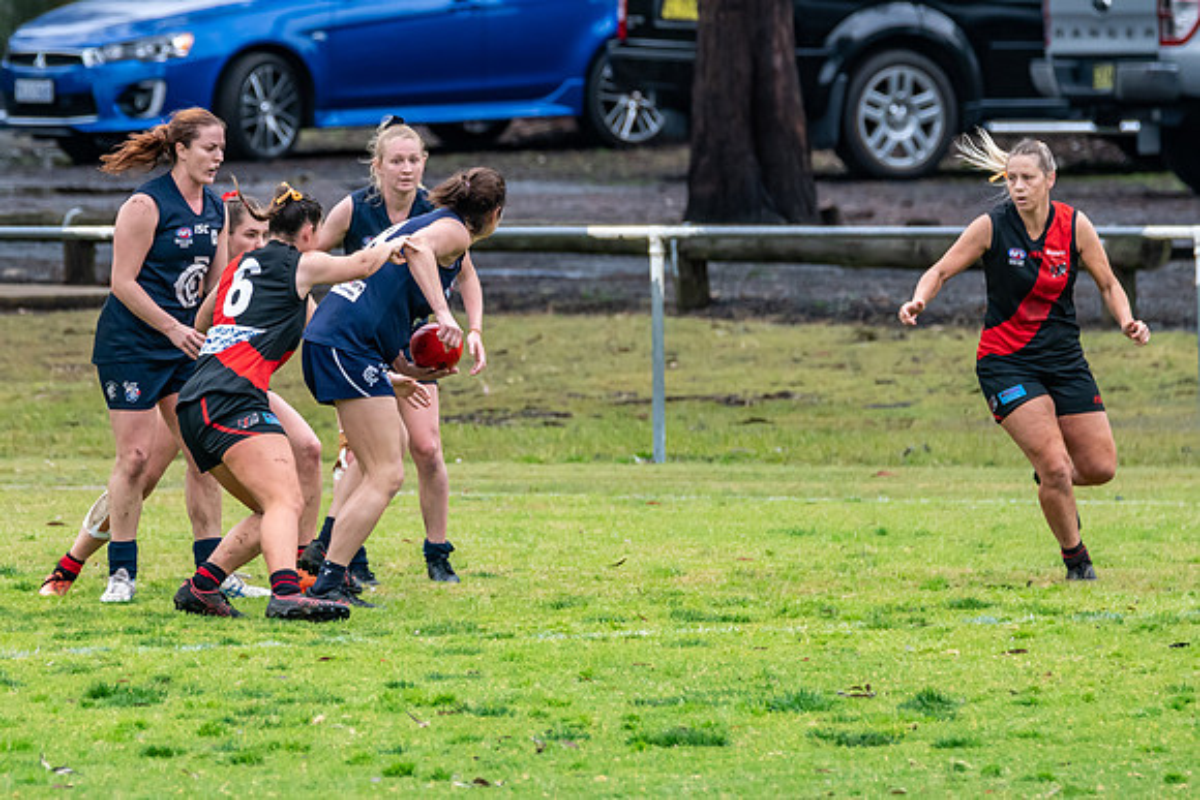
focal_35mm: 794
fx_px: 26480
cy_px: 400
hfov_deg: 2.6
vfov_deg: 1.7
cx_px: 543
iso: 1250
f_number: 7.1
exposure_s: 1/1250
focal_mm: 420
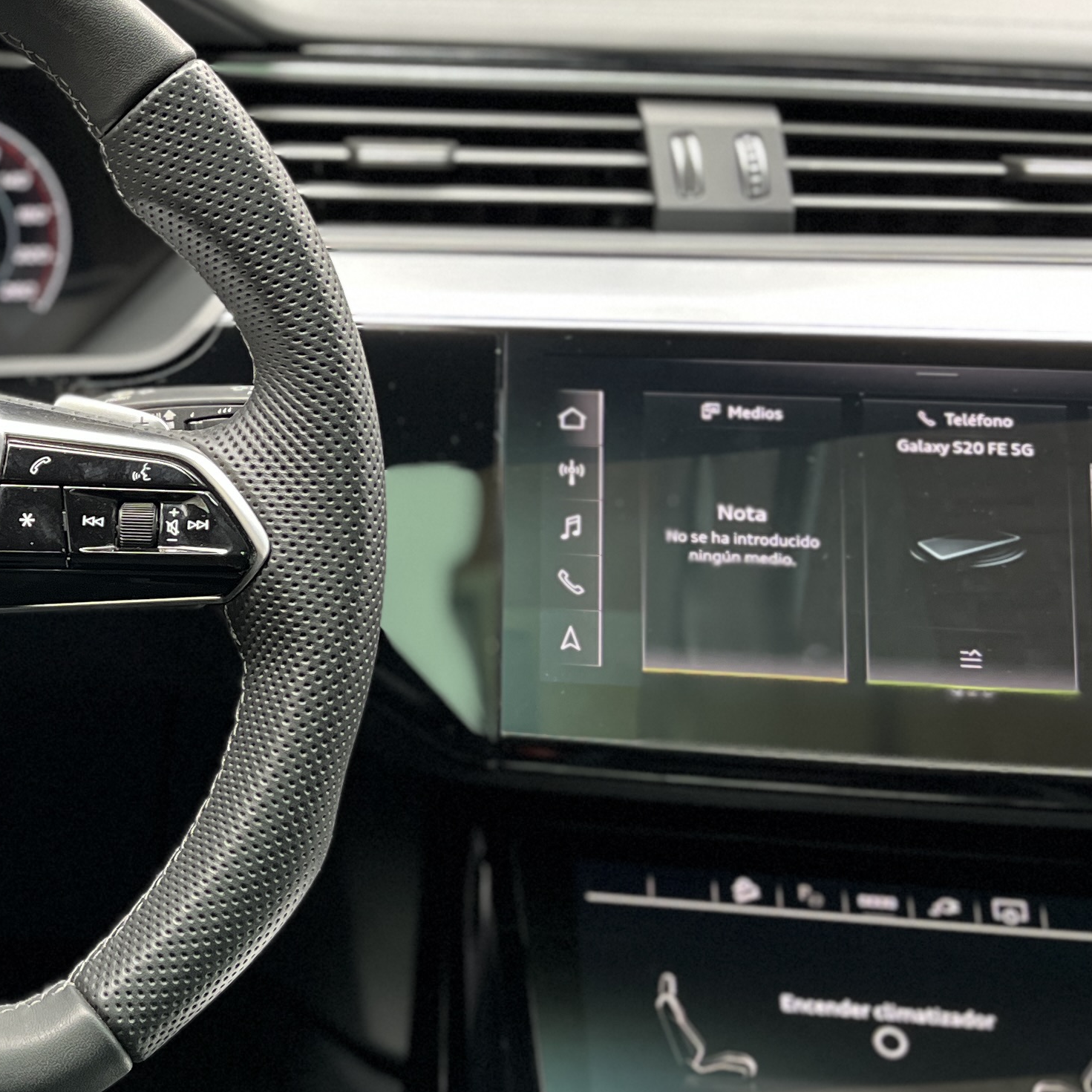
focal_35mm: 63
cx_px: -295
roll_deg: +0.3
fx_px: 2248
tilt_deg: -21.1
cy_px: 503
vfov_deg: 27.3
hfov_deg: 24.2
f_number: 1.6
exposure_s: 1/51
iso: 160
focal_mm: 5.1
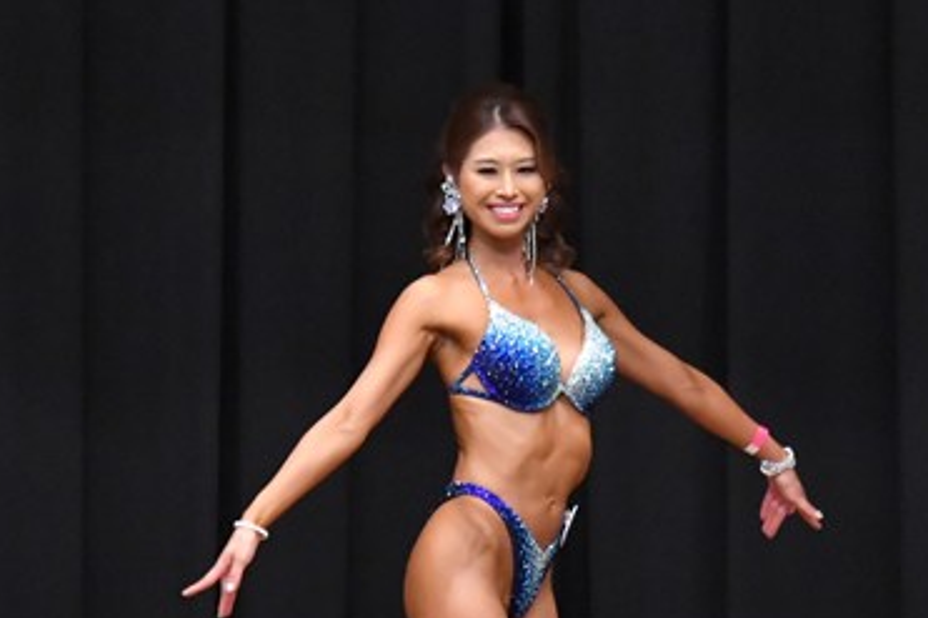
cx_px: 489
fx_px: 12110
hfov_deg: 4.4
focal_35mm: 470
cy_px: 558
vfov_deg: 2.9
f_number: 5.6
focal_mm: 150
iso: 8000
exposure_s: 1/400
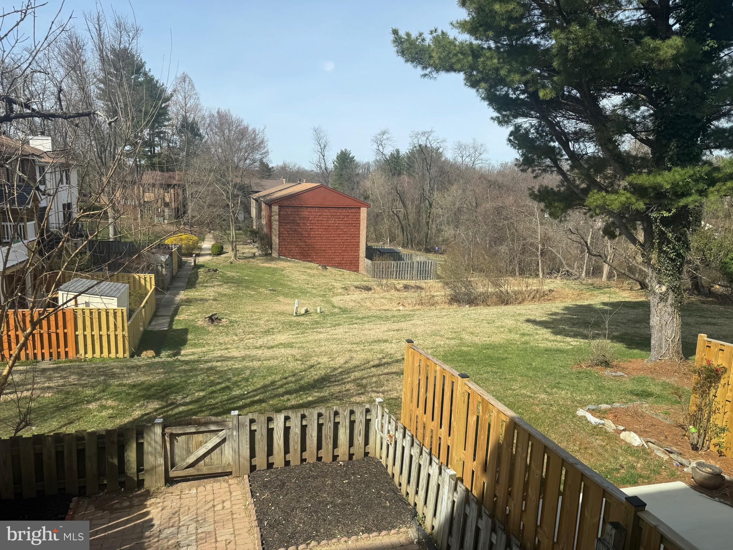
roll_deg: -1.2
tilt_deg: -10.5
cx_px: 366
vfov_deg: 56.8
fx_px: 508
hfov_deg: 71.6
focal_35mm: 24
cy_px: 275
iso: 80
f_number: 1.78
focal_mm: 6.76
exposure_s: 1/2833
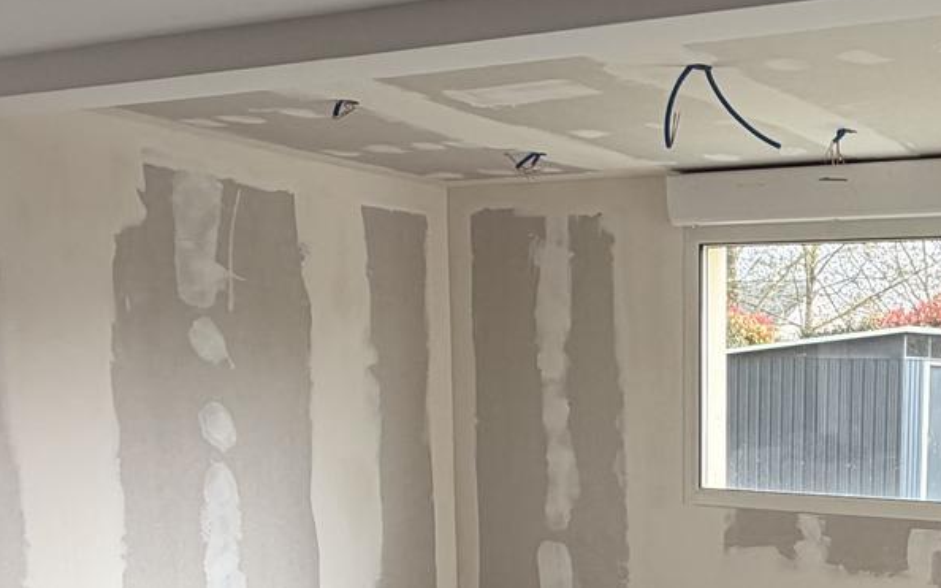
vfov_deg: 26.0
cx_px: 908
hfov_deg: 38.0
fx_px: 1231
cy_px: 521
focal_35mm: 48
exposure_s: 1/121
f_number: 2.2
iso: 100
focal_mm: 2.22
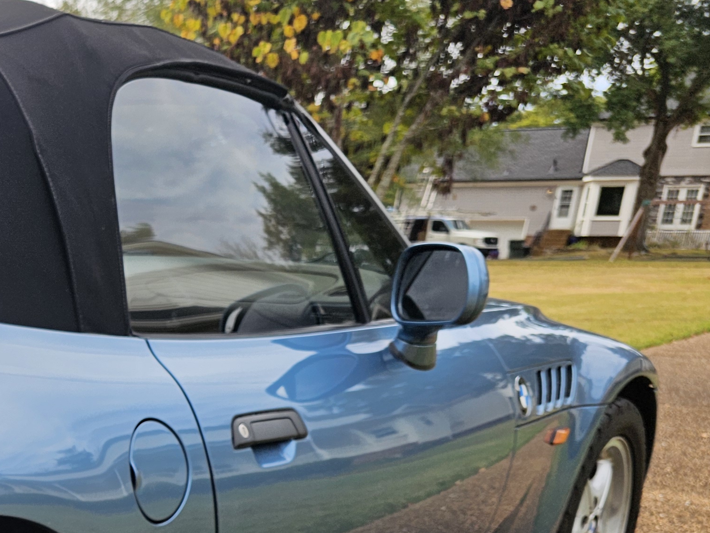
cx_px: -201
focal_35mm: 61
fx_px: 1251
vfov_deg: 22.3
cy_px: 630
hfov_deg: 26.9
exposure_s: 1/376
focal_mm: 6.3
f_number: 1.7
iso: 10
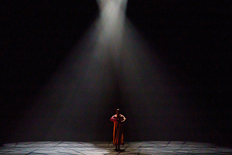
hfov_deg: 17.5
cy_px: 80
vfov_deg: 11.7
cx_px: 108
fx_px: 756
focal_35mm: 117
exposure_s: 1/250
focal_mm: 100
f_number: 5.6
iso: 5000
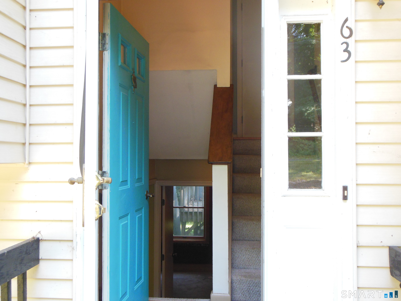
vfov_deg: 37.7
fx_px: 440
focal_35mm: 38
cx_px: 200
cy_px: 150
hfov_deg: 49.0
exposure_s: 1/100
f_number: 3.6
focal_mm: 6.8
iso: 400
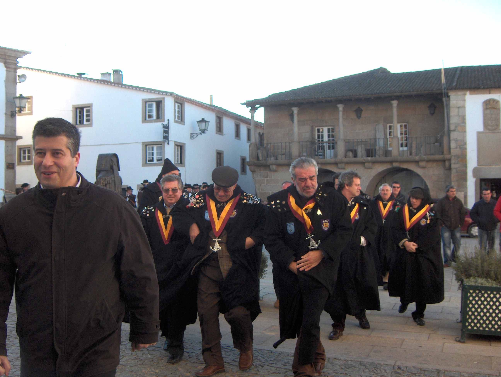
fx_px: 565
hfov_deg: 47.8
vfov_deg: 36.9
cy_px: 188
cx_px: 250
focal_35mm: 39
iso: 100
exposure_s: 1/379
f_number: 2.8
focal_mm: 8
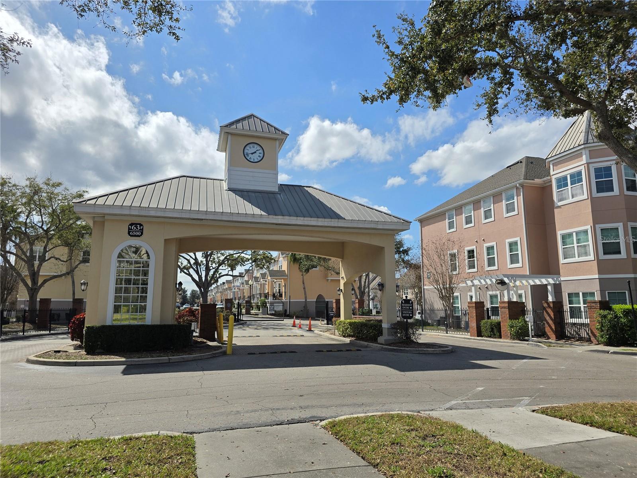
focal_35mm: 23
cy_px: 239
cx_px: 318
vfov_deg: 58.9
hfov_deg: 73.9
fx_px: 423
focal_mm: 6.3
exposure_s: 1/1584
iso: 12
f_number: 1.7
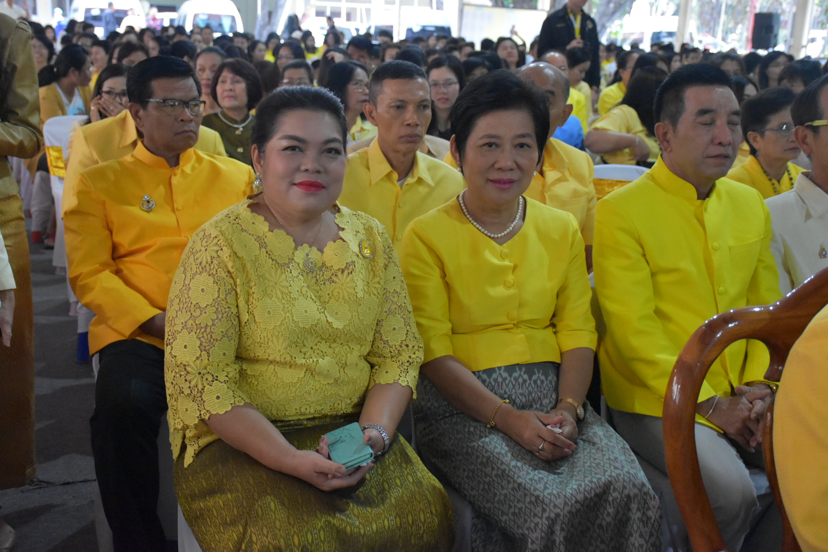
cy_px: 276
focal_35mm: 51
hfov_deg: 38.9
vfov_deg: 26.5
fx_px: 1173
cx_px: 414
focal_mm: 34
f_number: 4.2
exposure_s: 1/60
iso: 5600
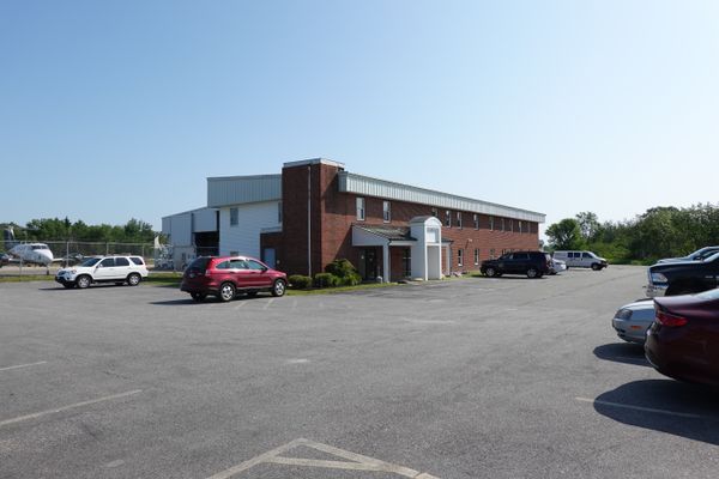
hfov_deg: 73.7
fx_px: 479
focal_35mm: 24
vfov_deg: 53.1
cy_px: 240
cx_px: 360
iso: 125
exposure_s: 1/640
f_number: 5.6
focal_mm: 9
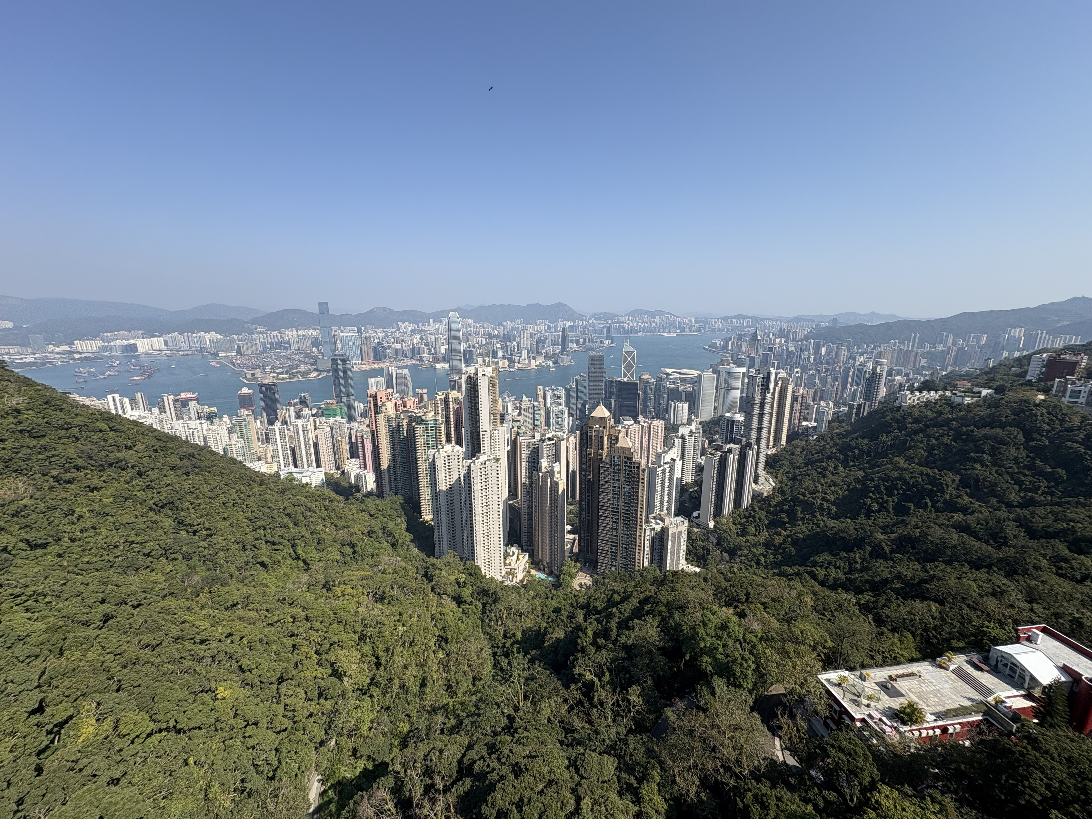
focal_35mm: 14
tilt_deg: -12.1
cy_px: 410
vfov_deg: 85.7
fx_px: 442
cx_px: 546
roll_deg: +0.6
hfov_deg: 102.1
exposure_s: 1/2342
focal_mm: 2.22
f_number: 2.2
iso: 50
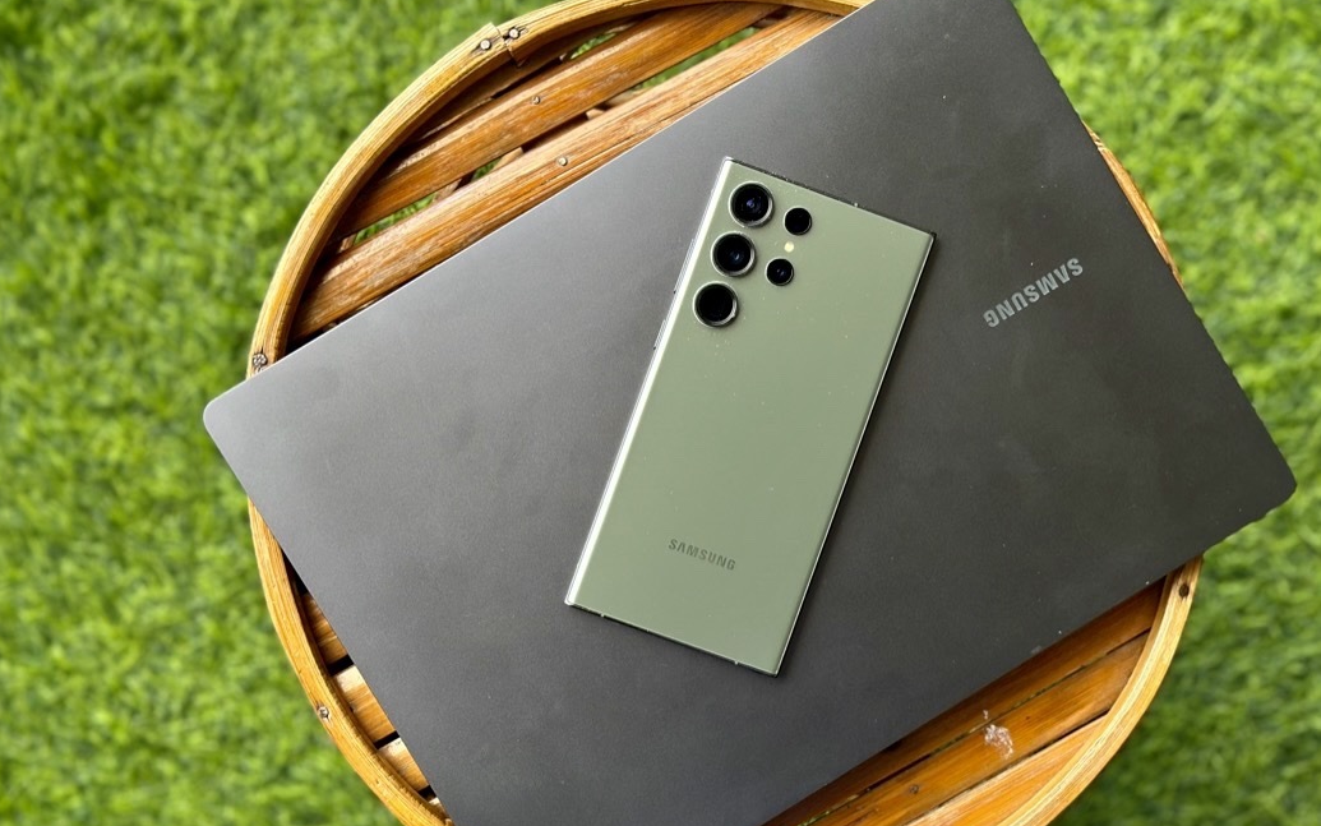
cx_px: 756
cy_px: 456
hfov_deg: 34.5
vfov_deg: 22.0
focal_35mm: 59
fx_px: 2124
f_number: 1.78
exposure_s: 1/182
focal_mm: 6.86
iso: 80
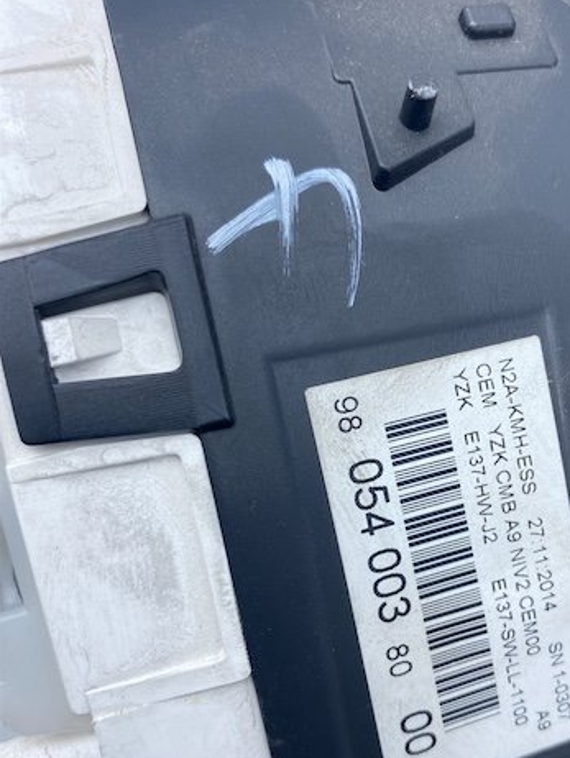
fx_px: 790
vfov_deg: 51.0
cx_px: 393
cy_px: 454
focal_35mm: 36
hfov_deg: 39.1
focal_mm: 4.25
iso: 32
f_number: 1.8
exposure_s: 1/442
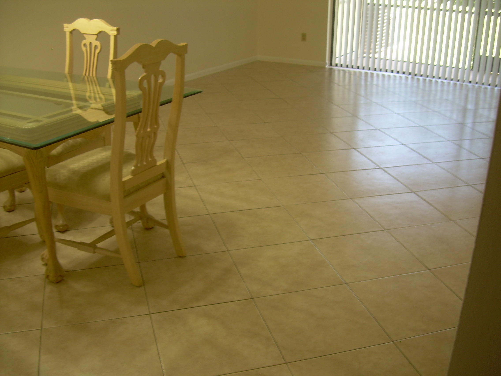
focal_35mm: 38
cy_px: 188
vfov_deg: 37.7
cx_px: 250
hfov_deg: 49.0
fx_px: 550
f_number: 2.8
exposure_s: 1/11.3
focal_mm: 6.3
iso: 50
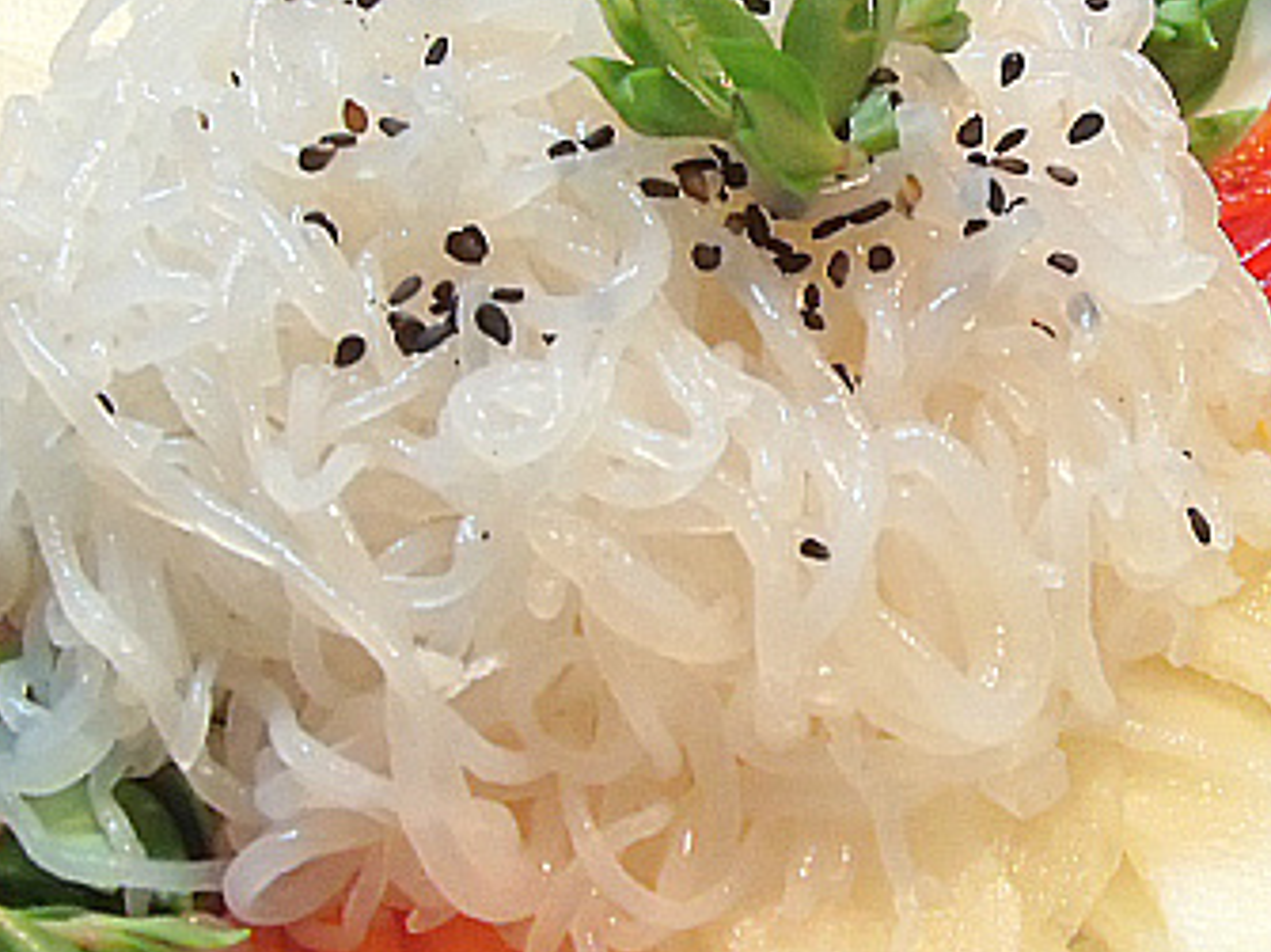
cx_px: 562
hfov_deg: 22.0
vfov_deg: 16.5
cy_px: 313
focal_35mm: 89
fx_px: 3267
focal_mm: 6.6
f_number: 3.5
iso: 400
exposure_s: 1/30
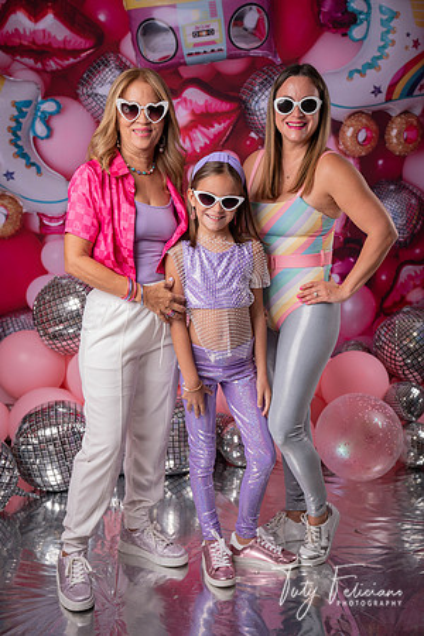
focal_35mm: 46
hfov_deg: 29.2
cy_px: 318
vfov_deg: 42.7
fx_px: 813
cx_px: 212
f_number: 4
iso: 80
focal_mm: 46
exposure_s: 1/125
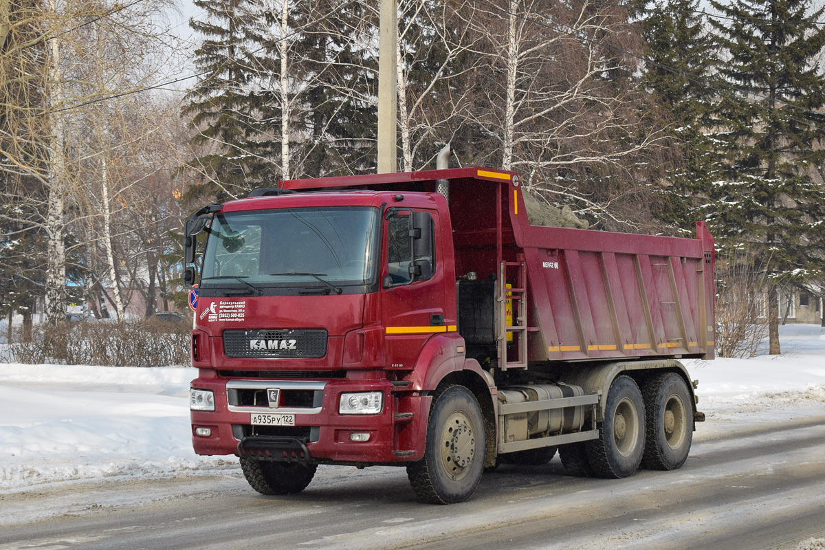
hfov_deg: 35.1
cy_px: 275
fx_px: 1306
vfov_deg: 23.8
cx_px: 412
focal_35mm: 57
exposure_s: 1/1000
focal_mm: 38
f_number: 5.6
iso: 200
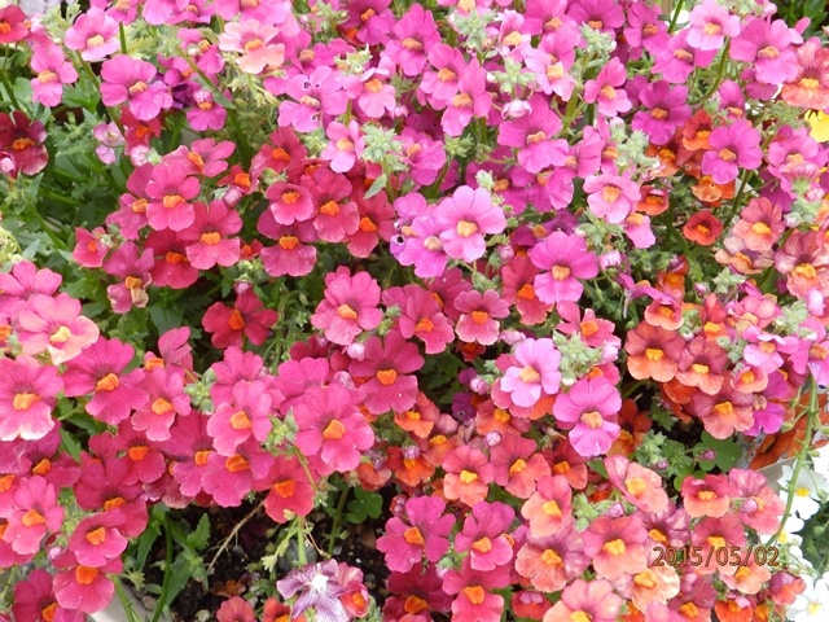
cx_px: 414
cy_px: 311
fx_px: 1102
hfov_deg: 41.2
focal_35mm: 46
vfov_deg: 31.5
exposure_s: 1/40
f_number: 4.2
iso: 160
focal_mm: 8.2
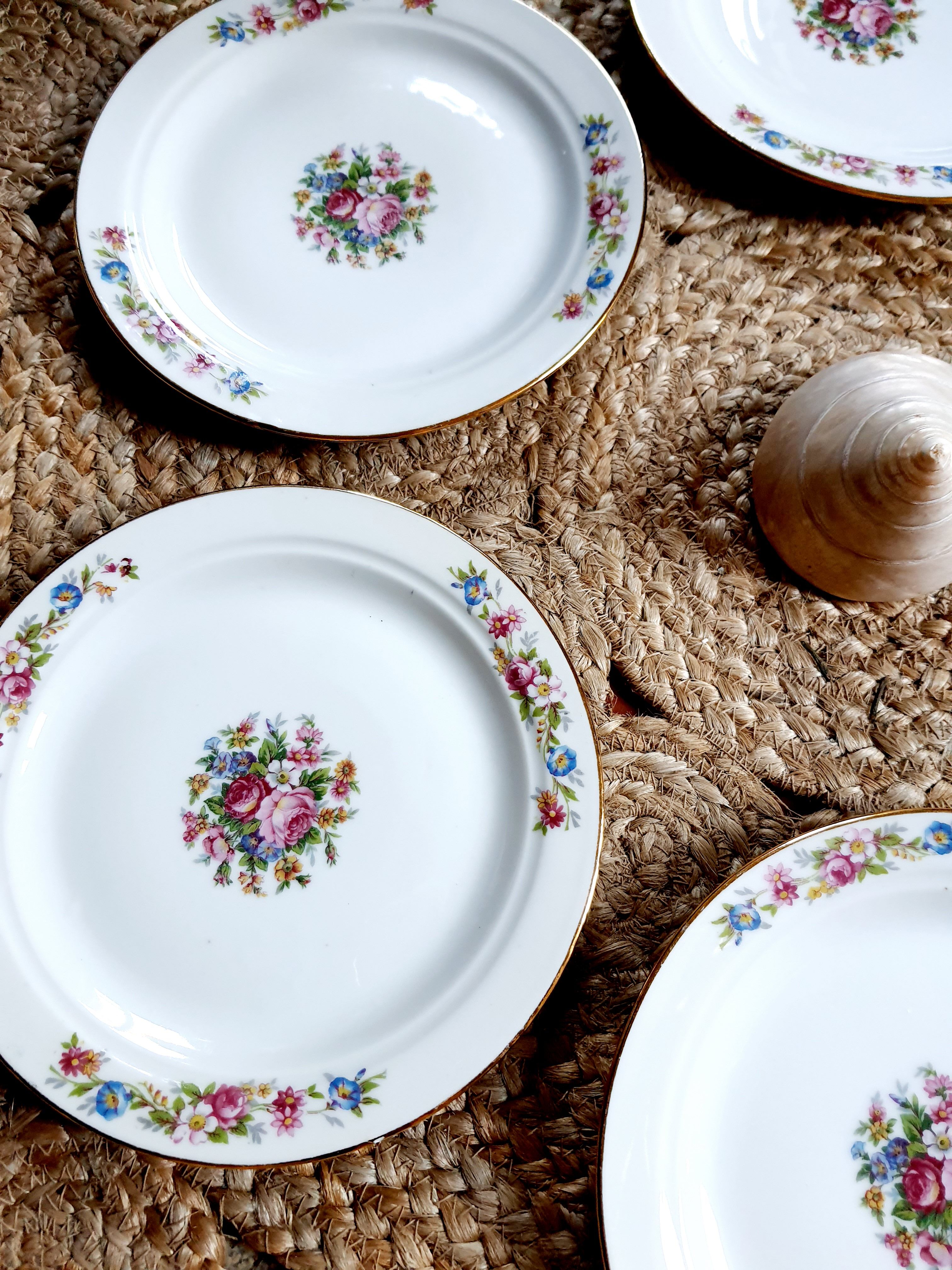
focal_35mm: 26
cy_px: 635
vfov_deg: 67.3
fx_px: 953
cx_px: 476
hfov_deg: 53.1
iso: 200
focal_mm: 4.32
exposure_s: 1/100
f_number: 1.7
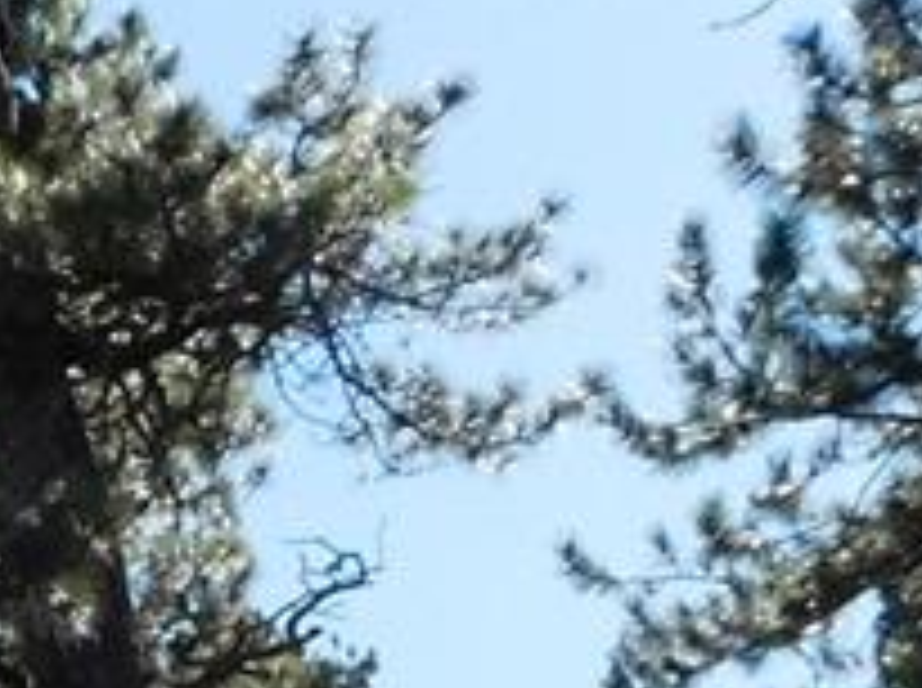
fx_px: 3058
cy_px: 1122
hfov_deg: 15.3
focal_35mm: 115
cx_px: -634
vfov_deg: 12.1
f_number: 6
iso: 800
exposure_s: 1/1250
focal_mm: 4
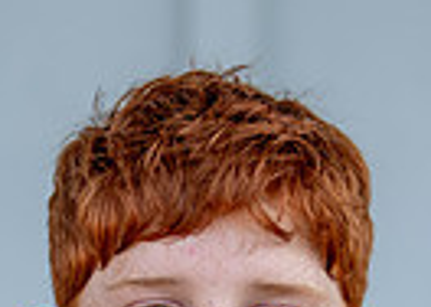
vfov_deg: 5.5
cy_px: 576
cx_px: 288
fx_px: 3167
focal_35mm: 259
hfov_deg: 7.8
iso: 100
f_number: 1.2
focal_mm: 50
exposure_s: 1/2000
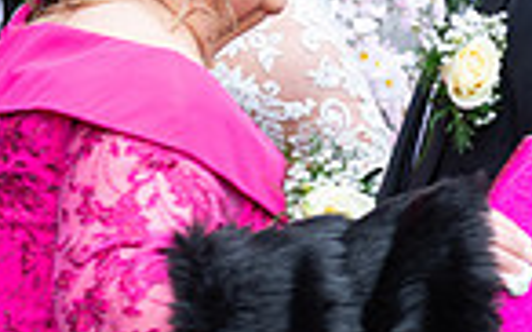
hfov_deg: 9.4
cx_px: 321
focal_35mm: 223
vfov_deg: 5.9
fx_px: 3231
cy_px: 100
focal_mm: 55
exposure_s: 1/160
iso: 125
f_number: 3.5
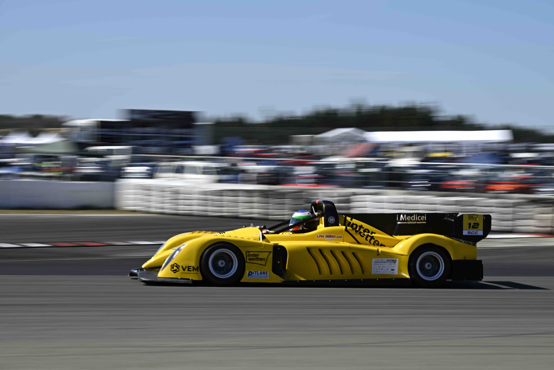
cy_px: 185
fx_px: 1785
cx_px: 277
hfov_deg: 17.6
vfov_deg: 11.8
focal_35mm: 116
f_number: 10
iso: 32
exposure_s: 1/80
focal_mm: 116
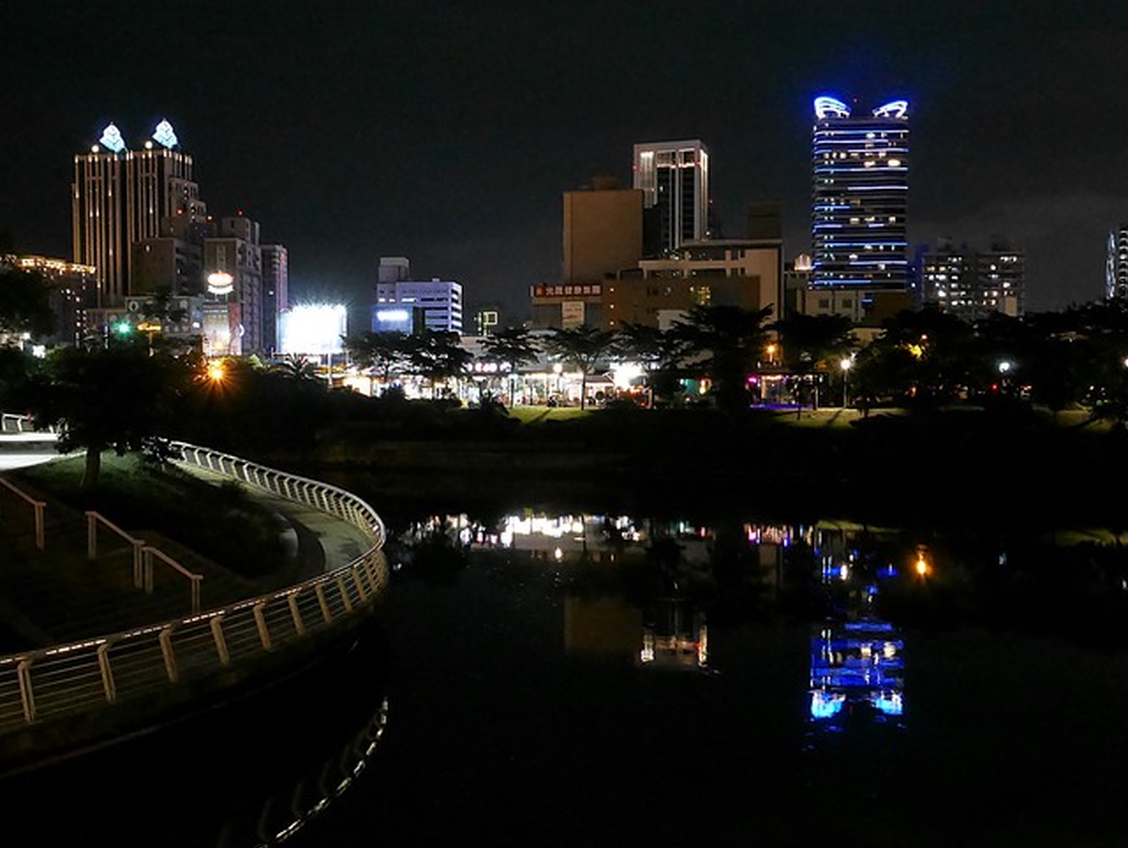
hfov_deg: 51.3
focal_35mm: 36
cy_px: 438
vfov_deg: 39.7
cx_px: 529
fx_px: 1174
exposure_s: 1/2.5
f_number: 10
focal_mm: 16
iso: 3200
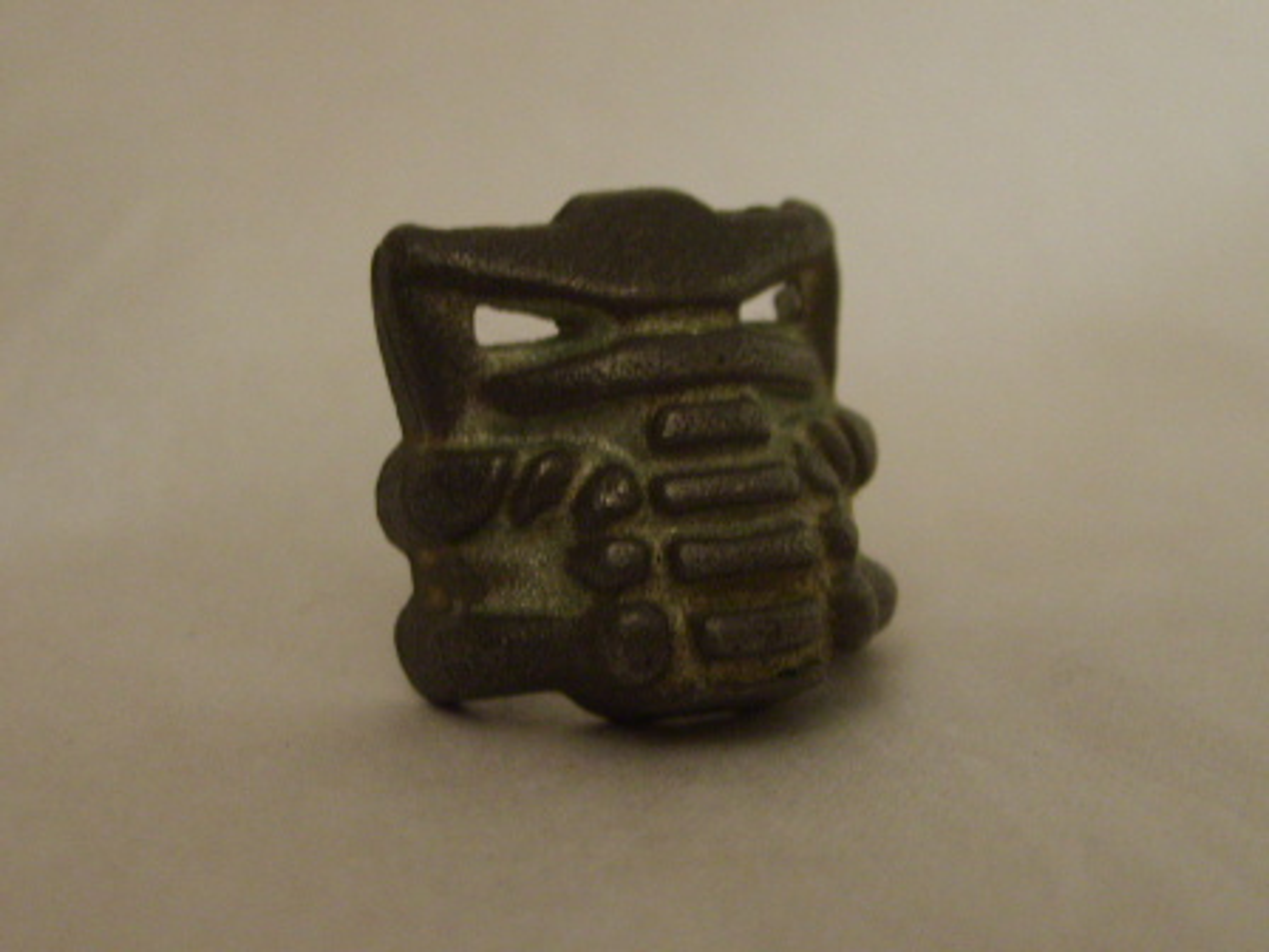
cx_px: 634
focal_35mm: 35
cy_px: 476
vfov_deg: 40.7
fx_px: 1283
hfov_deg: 52.6
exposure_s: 1/4
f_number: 2.8
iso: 140
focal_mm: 5.8
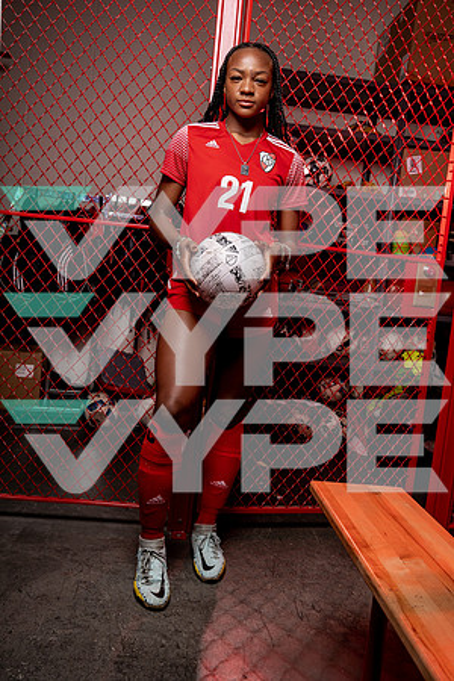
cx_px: 227
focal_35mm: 32
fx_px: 605
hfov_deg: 41.1
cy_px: 340
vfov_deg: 58.7
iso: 100
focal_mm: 32
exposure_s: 1/250
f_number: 8
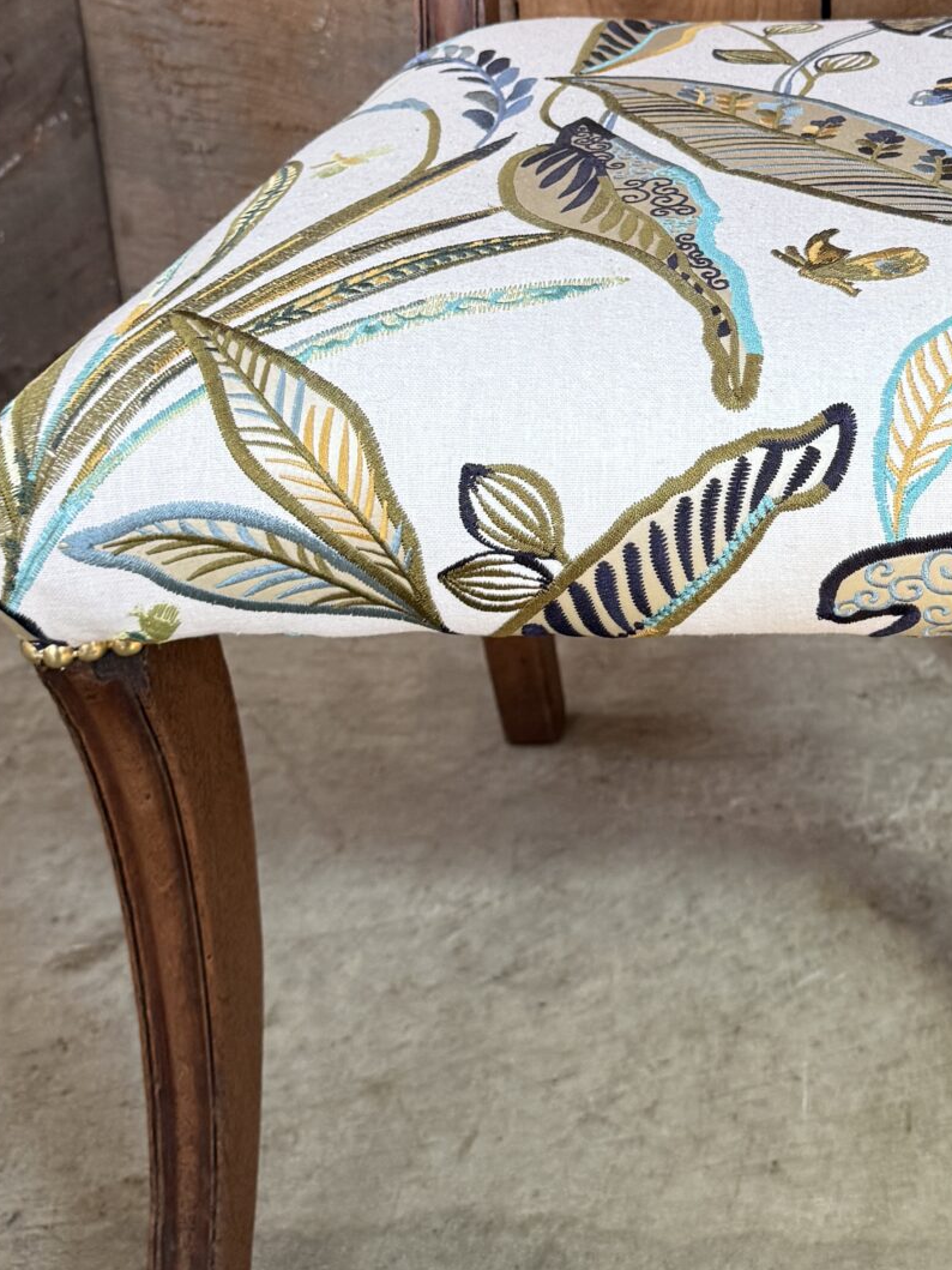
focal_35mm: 58
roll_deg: -0.4
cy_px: 235
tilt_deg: -20.6
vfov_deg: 32.2
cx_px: 791
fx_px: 2127
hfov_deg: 24.7
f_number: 1.78
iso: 200
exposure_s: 1/121
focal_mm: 6.76
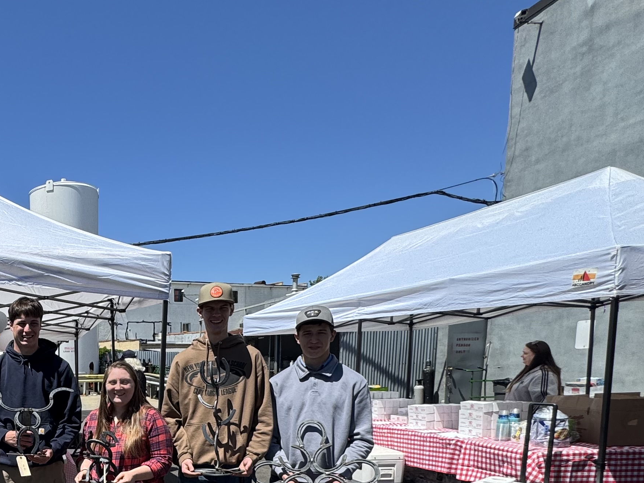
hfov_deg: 48.1
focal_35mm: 32
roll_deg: +1.5
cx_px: 16
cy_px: 445
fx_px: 595
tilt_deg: -8.2
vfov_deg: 40.4
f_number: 2.2
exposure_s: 1/1600
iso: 50
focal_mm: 2.22
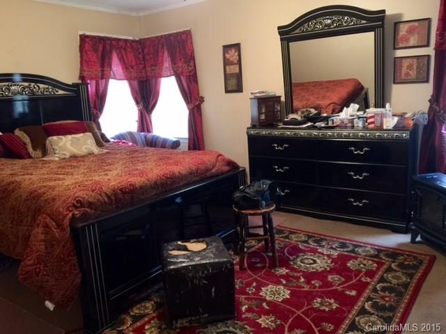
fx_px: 374
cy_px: 167
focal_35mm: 29
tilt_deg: -10.1
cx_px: 223
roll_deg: +2.6
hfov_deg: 61.7
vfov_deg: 48.2
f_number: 2.2
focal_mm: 4.15
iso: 64
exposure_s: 1/4
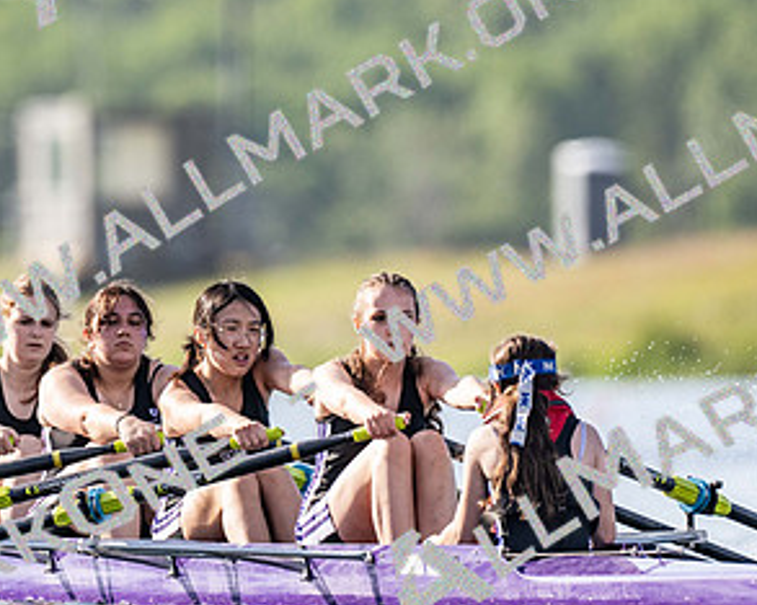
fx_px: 24964
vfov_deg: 1.4
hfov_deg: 1.7
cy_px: 407
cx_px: 171
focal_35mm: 1115
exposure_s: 1/2500
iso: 800
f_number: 5.6
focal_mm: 600
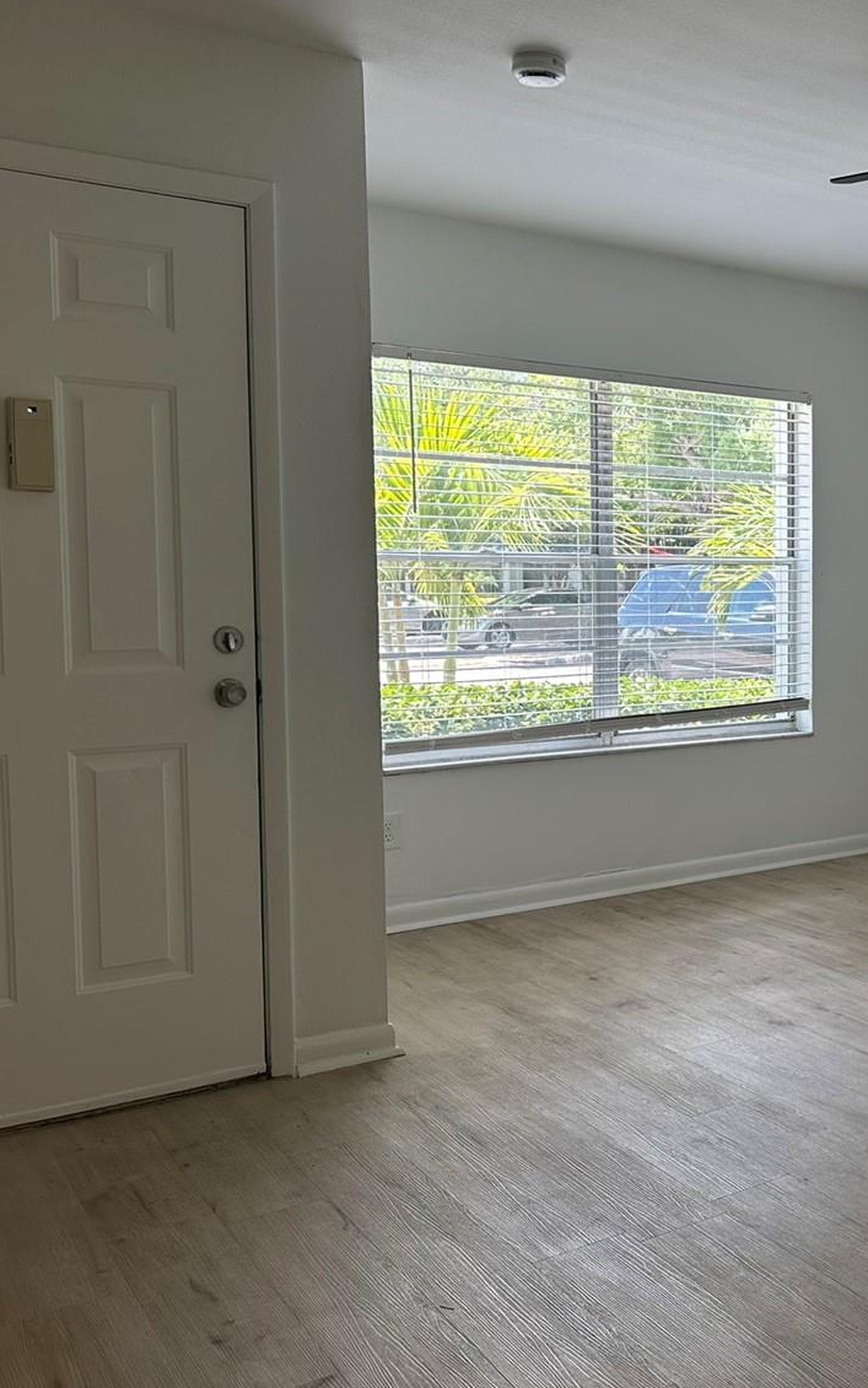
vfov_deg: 54.0
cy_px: 681
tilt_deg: -3.9
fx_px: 1362
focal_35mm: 36
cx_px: 842
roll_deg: -0.1
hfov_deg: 32.8
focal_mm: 6.86
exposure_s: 1/229
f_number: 1.78
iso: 64
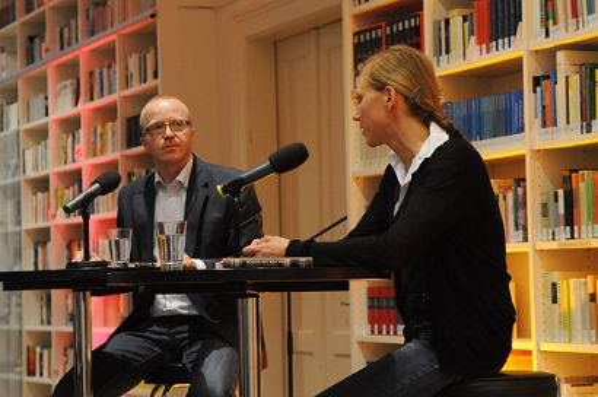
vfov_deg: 13.0
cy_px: 198
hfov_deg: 19.5
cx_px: 299
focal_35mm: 105
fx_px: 1741
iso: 1250
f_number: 4.5
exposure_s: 1/40
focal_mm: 70
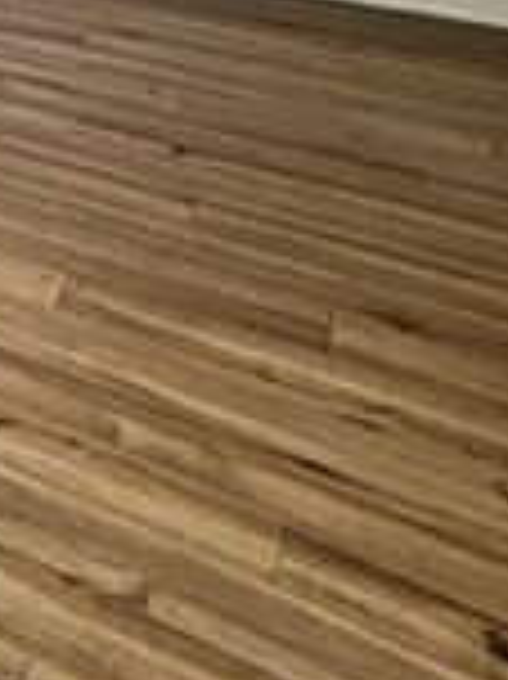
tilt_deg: -9.2
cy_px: -194
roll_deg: +0.6
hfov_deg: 17.1
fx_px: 1078
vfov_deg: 28.8
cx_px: -571
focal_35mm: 55
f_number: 1.8
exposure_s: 1/120
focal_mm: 1.57
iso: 125
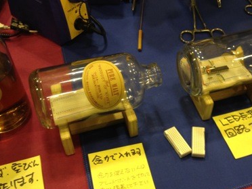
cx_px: 164
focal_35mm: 47
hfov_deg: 40.0
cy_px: 105
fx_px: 342
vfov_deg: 30.9
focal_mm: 4.28
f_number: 2.4
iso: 160
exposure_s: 1/20
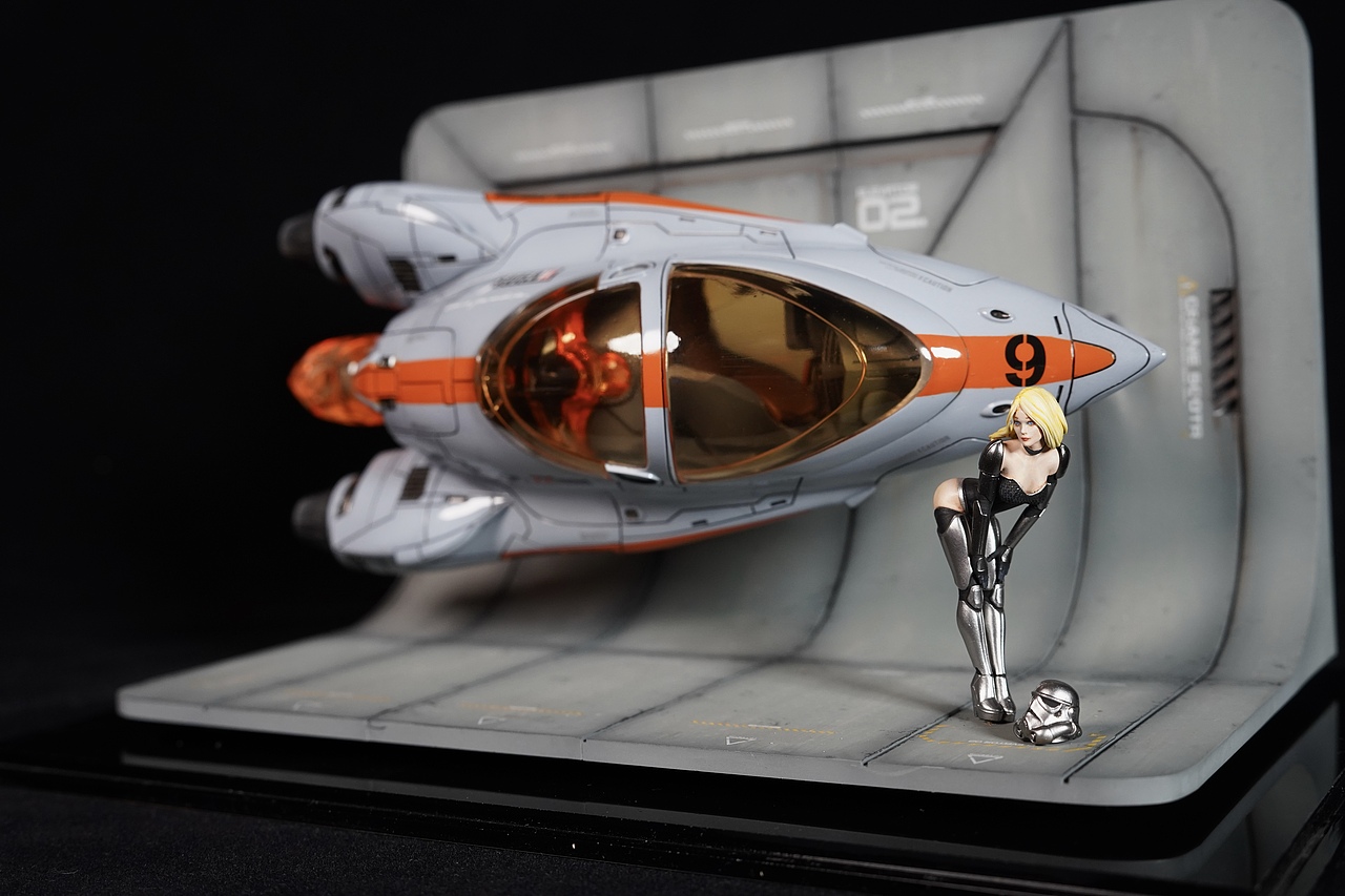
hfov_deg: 43.6
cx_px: 672
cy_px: 448
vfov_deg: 29.9
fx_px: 1681
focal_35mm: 45
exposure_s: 1/20
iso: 1250
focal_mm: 45
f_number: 8
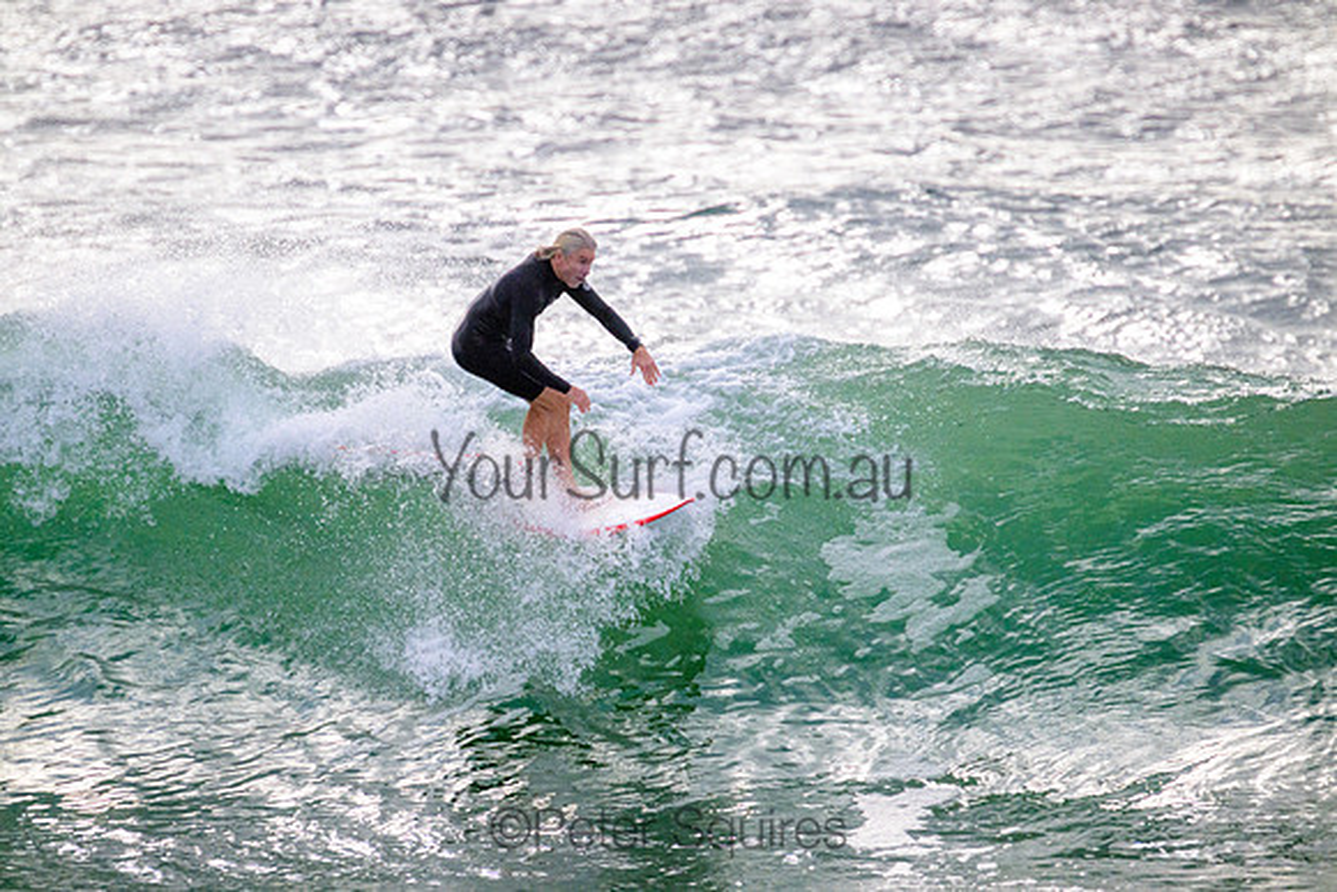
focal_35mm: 800
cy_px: 446
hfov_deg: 2.6
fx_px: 29717
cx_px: 668
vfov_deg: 1.7
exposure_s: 1/2000
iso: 1100
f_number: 11
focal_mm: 800
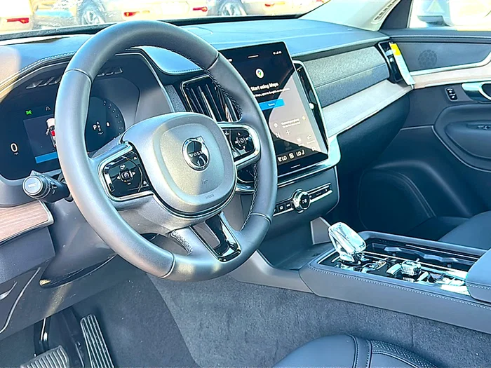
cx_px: 246
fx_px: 525
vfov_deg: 38.7
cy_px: 184
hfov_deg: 50.1
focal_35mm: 37
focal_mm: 6.86
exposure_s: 1/180
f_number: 1.78
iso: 100
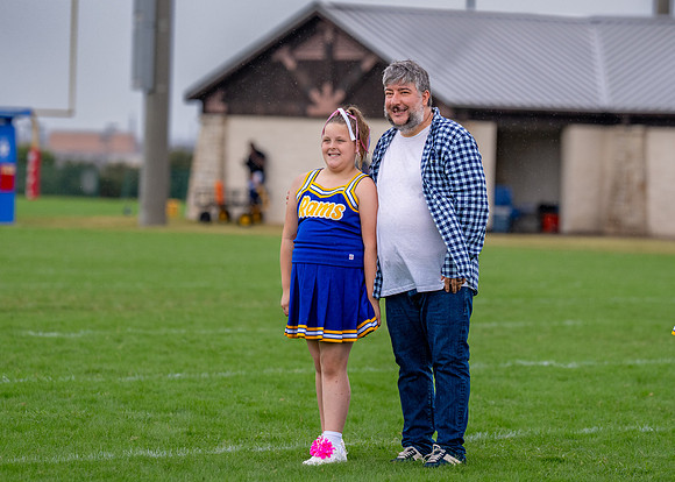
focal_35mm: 228
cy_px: 183
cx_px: 326
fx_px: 4365
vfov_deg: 6.3
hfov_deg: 8.8
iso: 500
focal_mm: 144
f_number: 2.8
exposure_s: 1/1600
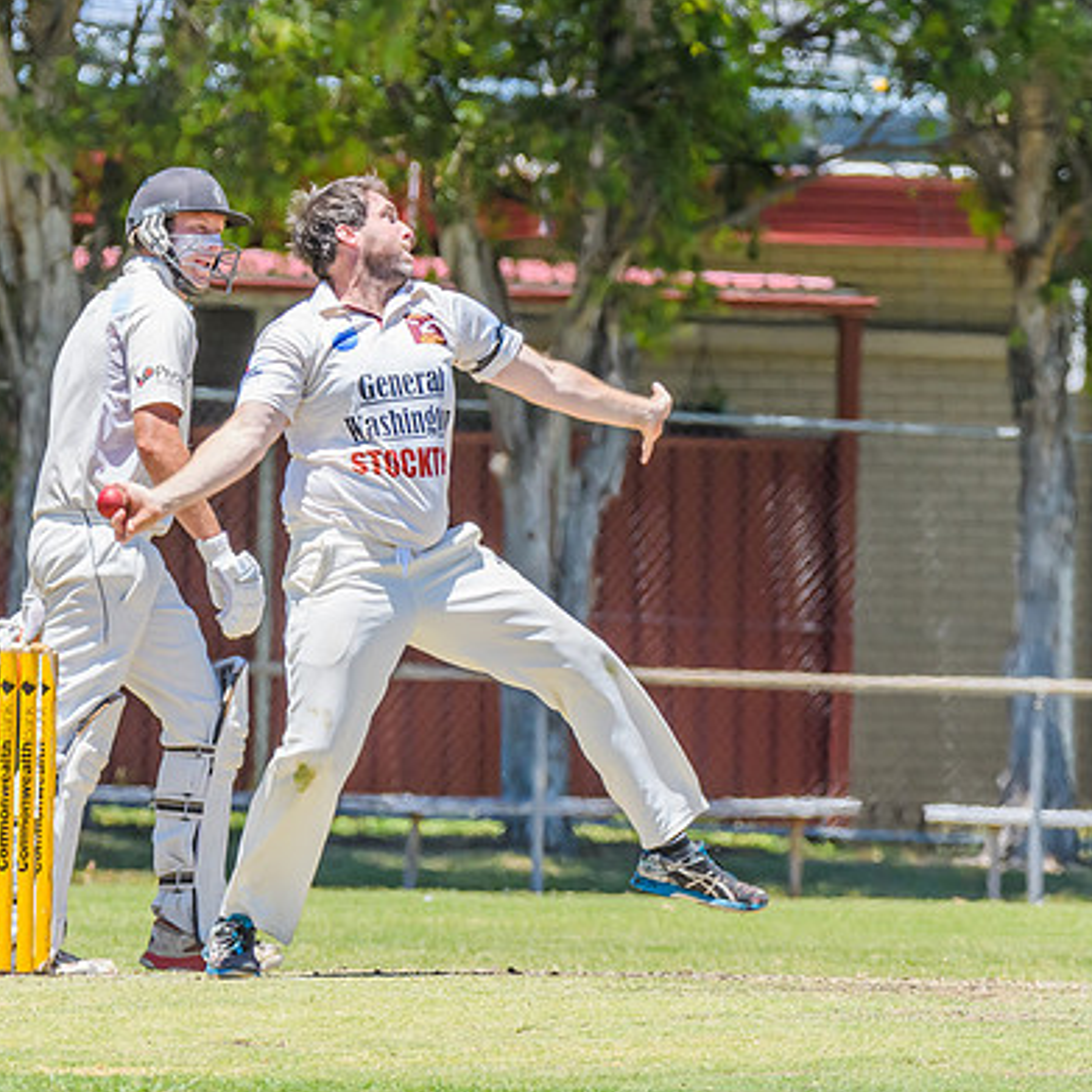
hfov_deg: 2.0
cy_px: 543
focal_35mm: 860
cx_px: 390
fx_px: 30694
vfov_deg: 2.0
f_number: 9
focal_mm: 350
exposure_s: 1/1250
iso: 800
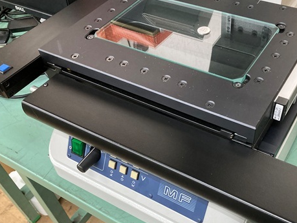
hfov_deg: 47.3
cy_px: 132
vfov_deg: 36.8
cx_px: 189
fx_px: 335
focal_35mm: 39
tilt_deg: -47.6
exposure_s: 1/60
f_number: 1.8
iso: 250
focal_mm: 3.99
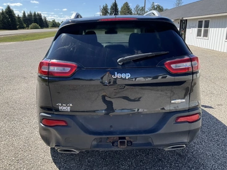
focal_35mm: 32
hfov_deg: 56.8
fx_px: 210
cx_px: 109
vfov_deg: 44.1
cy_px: 78
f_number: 1.8
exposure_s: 1/883
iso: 25
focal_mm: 3
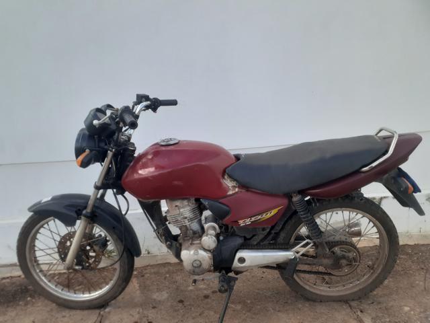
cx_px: 215
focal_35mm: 27
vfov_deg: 51.4
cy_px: 162
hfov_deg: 65.3
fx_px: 335
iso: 40
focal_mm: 3.6
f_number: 1.9
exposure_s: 1/417
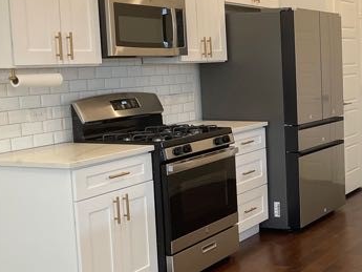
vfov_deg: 23.3
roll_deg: +1.5
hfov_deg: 28.0
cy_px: 131
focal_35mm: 63
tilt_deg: -6.3
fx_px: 659
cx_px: 398
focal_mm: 4.2
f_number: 1.6
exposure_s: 1/120
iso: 100
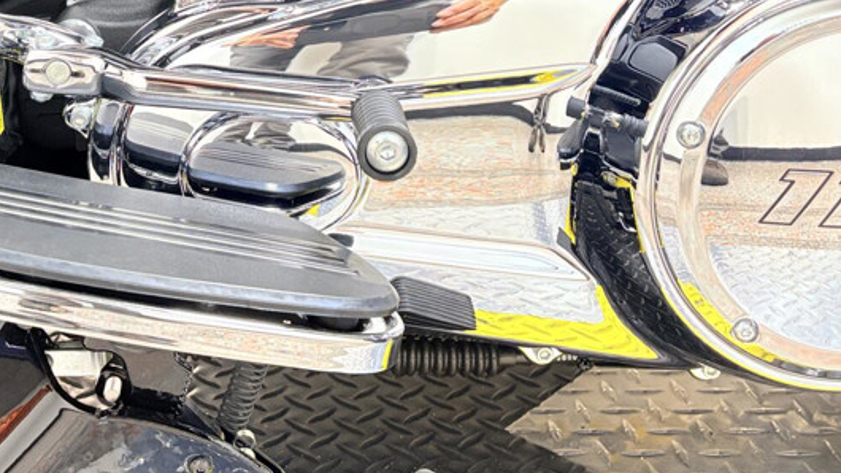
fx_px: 1271
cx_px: 269
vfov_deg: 19.7
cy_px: -105
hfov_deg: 36.2
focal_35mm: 57
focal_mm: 5.96
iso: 100
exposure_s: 1/60
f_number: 1.6
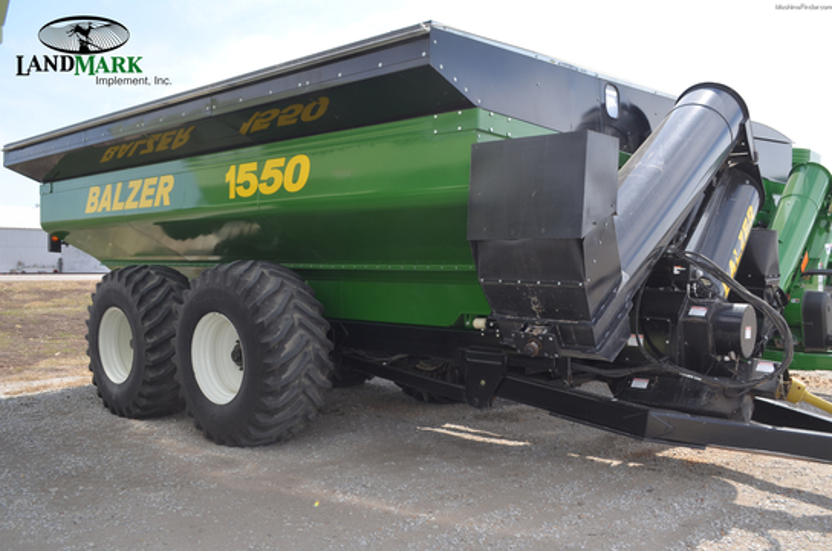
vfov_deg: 39.8
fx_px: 761
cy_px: 276
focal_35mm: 33
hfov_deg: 57.3
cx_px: 416
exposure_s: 1/200
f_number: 6.3
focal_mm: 22
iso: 100
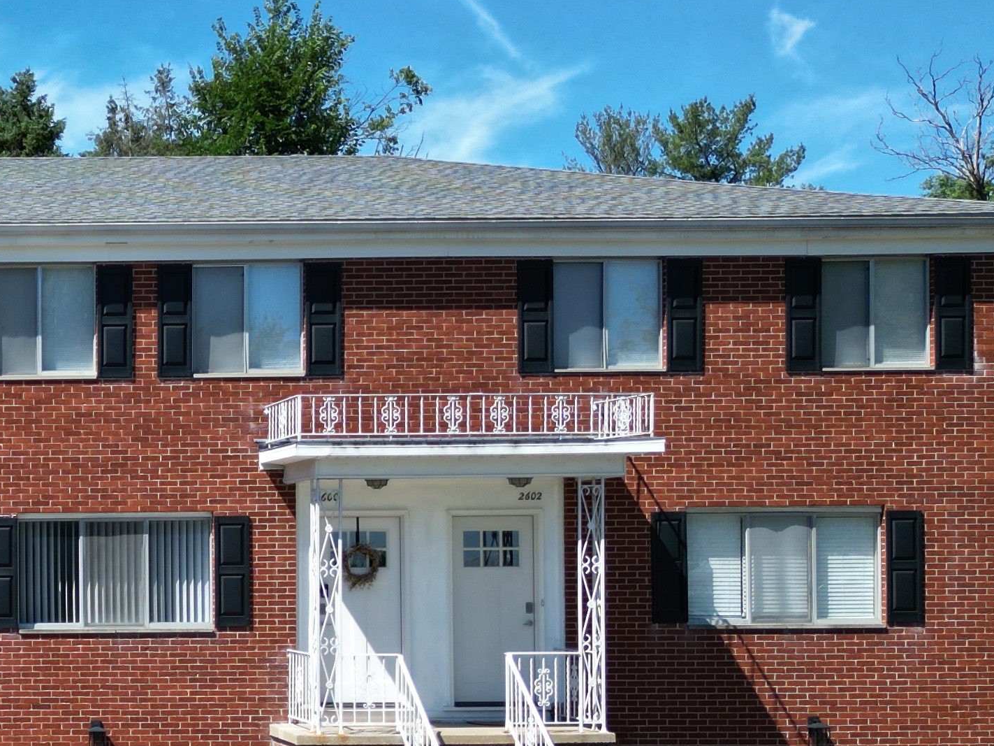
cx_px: -131
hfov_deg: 26.1
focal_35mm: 68
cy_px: 580
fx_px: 1952
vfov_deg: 21.4
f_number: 1.7
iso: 100
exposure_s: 1/2000
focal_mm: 6.72
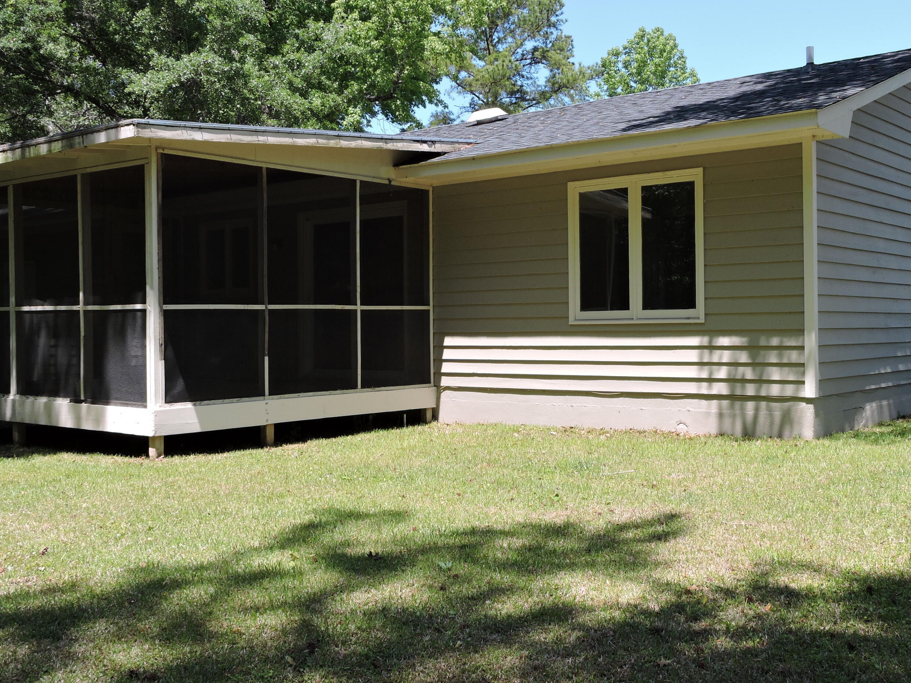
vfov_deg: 36.0
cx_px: 531
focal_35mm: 40
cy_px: 335
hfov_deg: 46.6
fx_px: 1053
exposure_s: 1/400
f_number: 3.6
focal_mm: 5.9
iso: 100
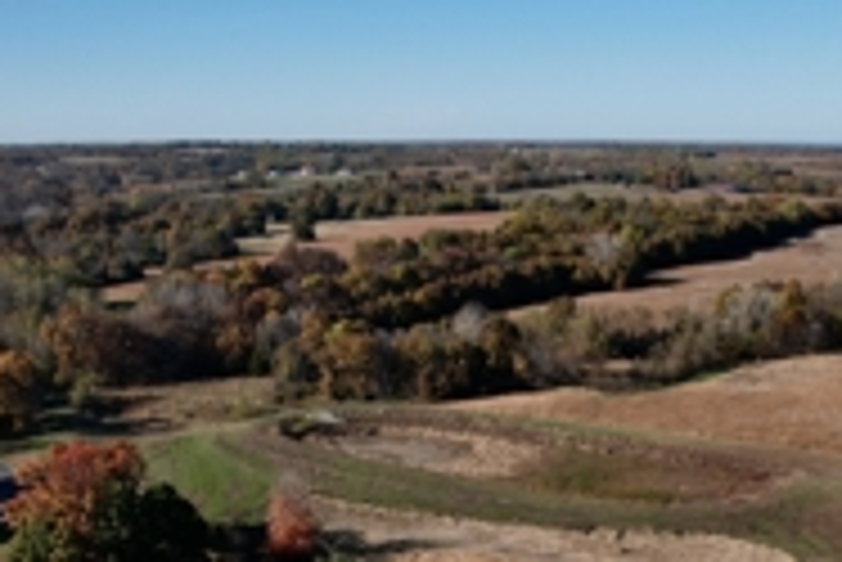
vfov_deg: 23.5
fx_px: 1241
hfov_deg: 37.4
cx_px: 342
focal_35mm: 53
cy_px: 661
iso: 100
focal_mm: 8.38
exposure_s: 1/80
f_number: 2.8
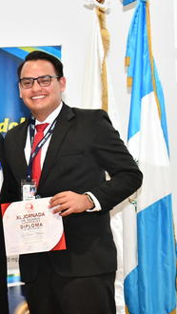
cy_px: 157
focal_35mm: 130
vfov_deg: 16.5
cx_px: -12
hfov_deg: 9.3
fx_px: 1083
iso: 6400
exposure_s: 1/60
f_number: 5.6
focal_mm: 55
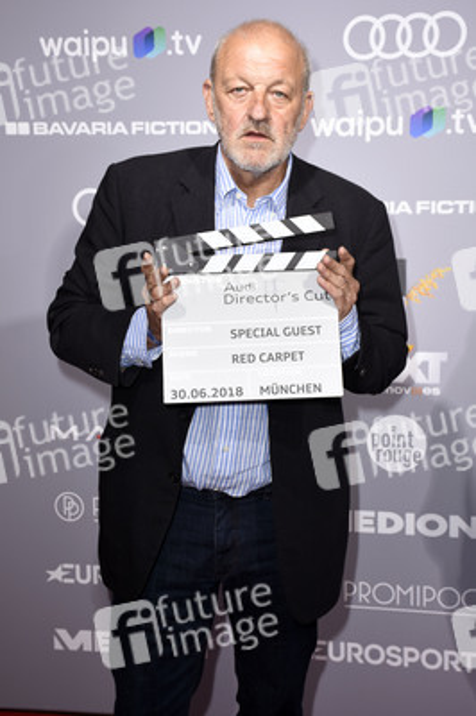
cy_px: 358
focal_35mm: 52
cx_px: 238
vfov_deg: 37.9
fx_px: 1043
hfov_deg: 25.7
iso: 320
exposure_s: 1/160
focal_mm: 35
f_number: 6.3
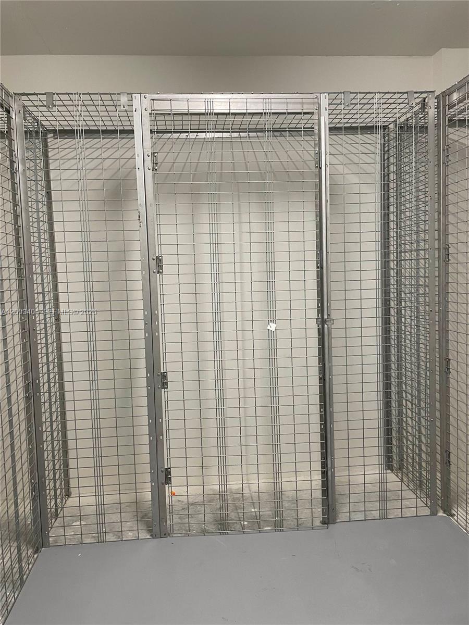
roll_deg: +2.7
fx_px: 470
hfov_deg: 53.1
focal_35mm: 26
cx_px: 234
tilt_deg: -3.0
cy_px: 312
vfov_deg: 67.3
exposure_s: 1/60
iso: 125
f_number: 1.6
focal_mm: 4.2
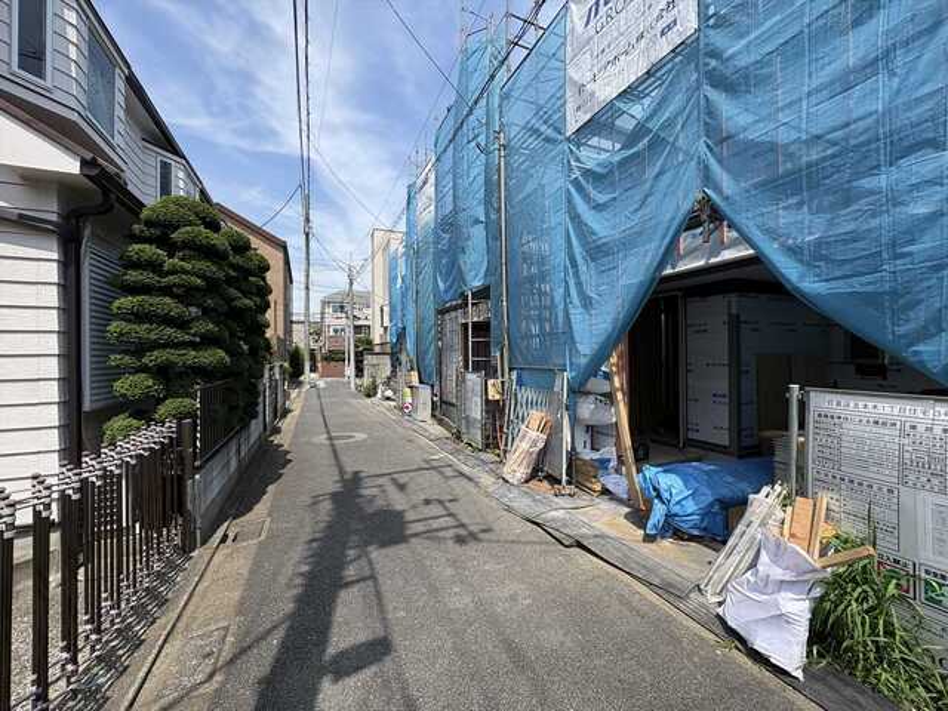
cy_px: 356
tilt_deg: +1.0
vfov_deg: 85.7
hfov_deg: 102.1
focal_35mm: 14
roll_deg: +1.0
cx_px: 474
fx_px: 383
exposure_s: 1/1346
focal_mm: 2.22
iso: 50
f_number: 2.2
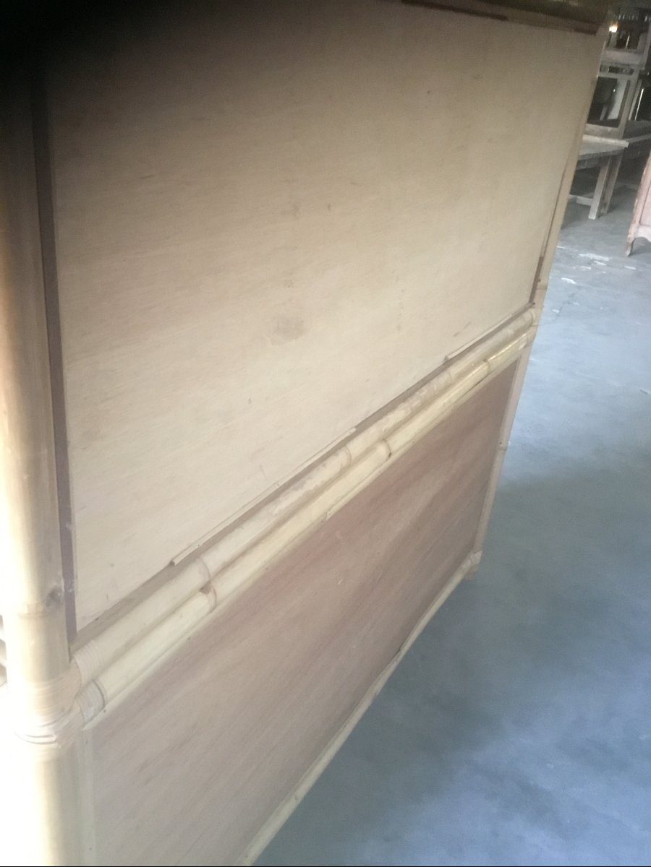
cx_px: 326
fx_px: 777
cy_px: 434
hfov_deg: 45.4
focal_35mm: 31
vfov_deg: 58.4
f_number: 2.4
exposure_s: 1/20
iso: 200
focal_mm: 3.3
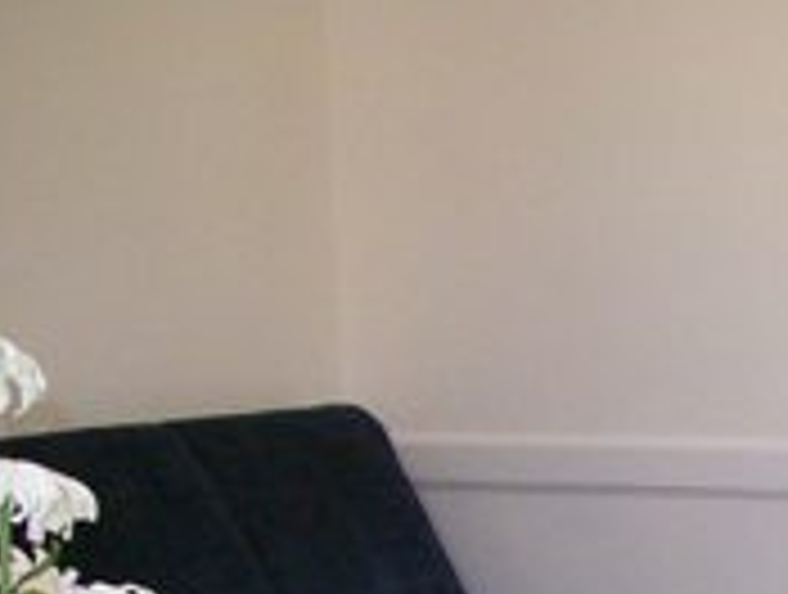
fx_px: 2509
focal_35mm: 110
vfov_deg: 12.9
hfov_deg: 16.6
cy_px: 868
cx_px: 1085
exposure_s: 1/64
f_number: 2.7
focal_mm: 6
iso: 200
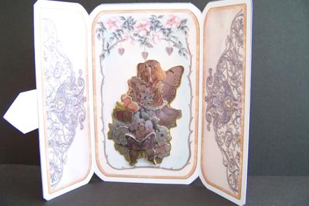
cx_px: 153
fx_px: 326
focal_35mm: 38
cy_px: 97
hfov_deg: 50.7
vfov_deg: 35.0
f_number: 2.8
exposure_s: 1/25
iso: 400
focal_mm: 5.85
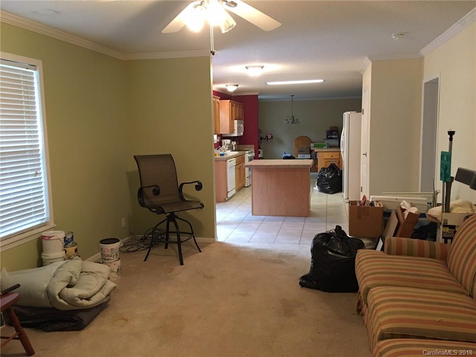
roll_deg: +1.3
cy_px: 178
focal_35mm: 29
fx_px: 399
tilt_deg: -6.1
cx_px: 238
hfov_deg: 61.7
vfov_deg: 48.2
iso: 100
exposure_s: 1/15
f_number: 2.2
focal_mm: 4.15
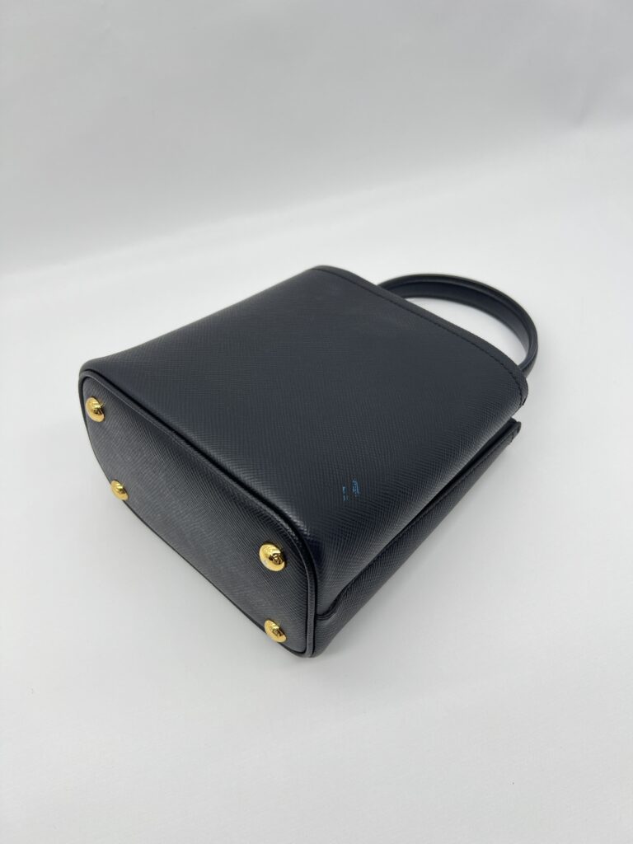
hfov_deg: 53.1
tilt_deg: -50.7
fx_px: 634
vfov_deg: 67.3
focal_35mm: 26
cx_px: 316
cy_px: 422
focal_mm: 5.7
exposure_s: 1/193
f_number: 1.5
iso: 40
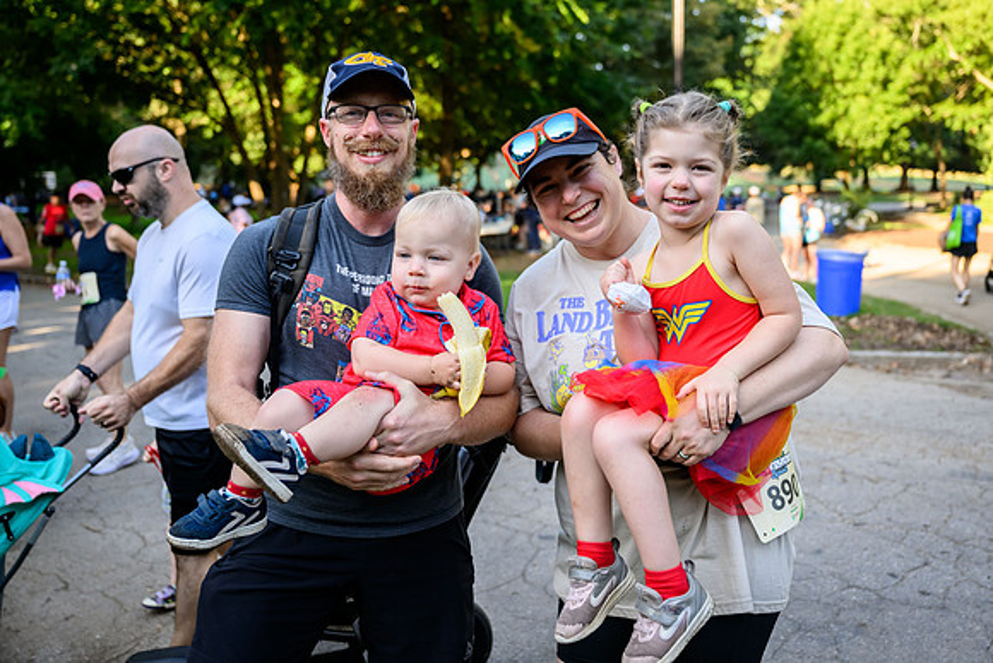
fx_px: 939
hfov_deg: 55.6
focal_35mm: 34
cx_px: 545
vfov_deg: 38.8
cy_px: 299
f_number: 2.8
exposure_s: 1/400
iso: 250
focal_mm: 31
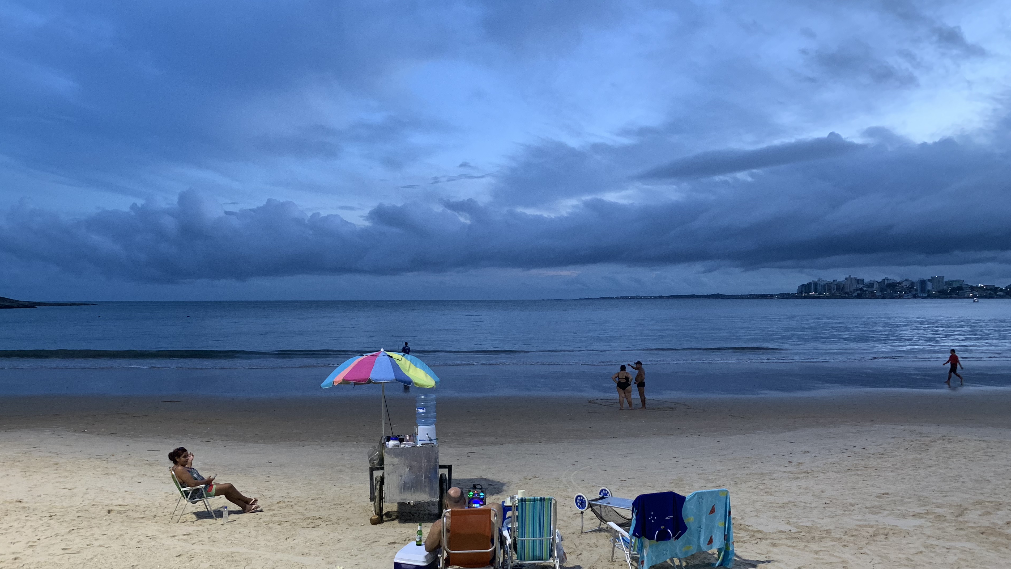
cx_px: 490
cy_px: 324
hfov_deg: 64.3
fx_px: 804
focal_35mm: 30
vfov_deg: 38.9
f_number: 1.8
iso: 200
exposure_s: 1/60
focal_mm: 4.25
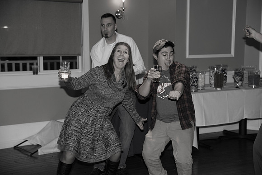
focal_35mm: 65
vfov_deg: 20.9
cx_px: 131
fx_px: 473
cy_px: 88
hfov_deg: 31.0
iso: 2000
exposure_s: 1/200
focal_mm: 65
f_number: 5
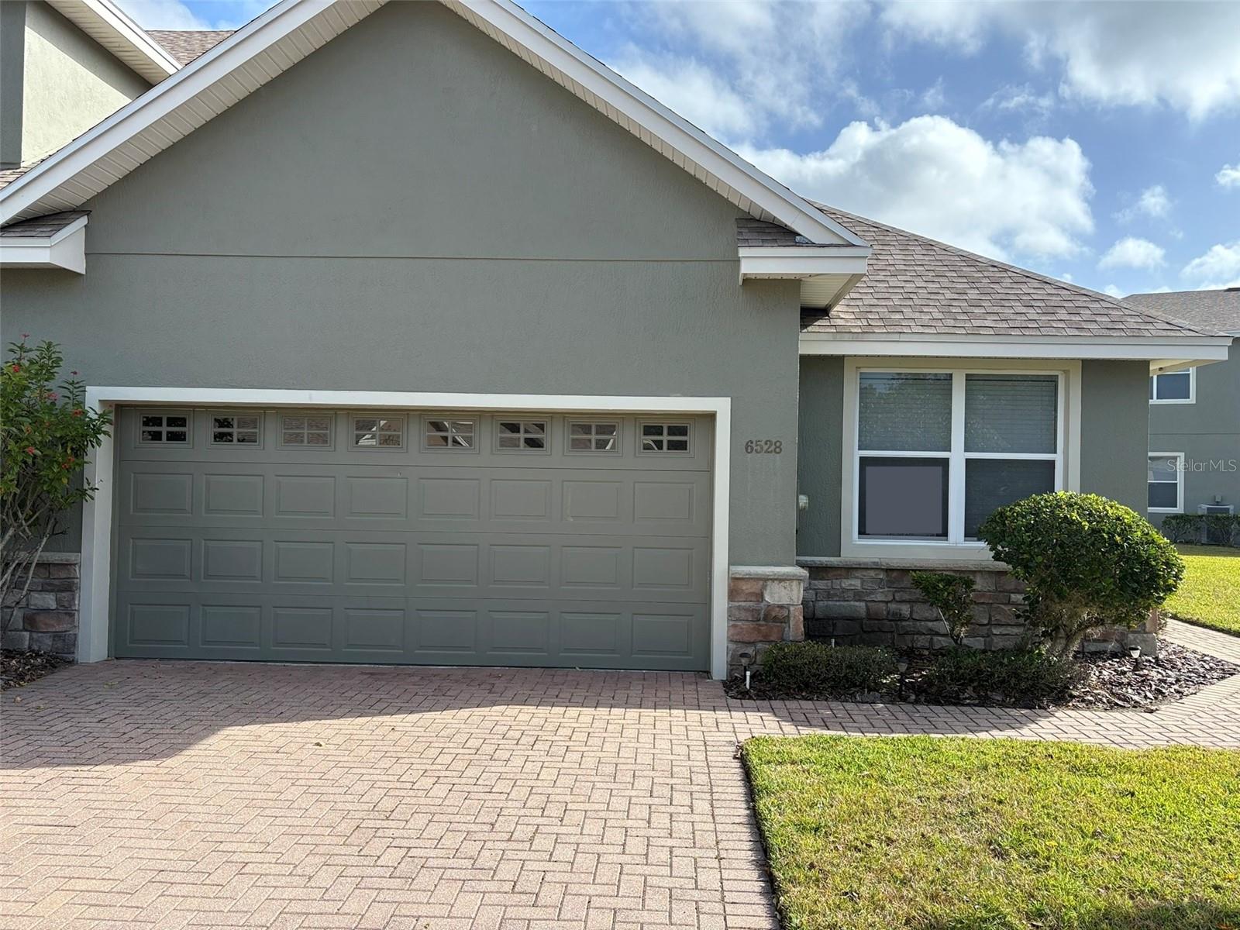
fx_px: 931
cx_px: 620
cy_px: 465
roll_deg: -1.3
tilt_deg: +1.9
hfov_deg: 67.3
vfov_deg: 53.1
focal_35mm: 26
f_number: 1.6
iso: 64
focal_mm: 5.96
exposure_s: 1/2747
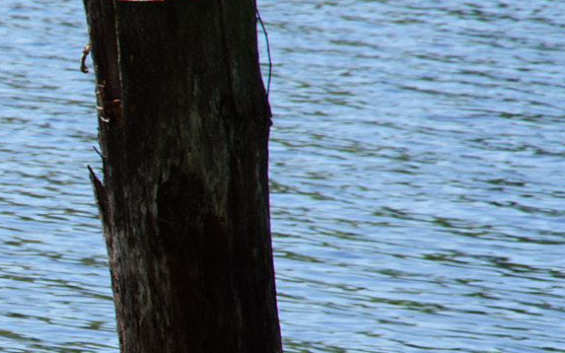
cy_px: 297
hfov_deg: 2.5
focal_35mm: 854
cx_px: -213
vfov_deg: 1.5
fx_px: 13149
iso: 100
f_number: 16
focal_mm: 200
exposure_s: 1/40
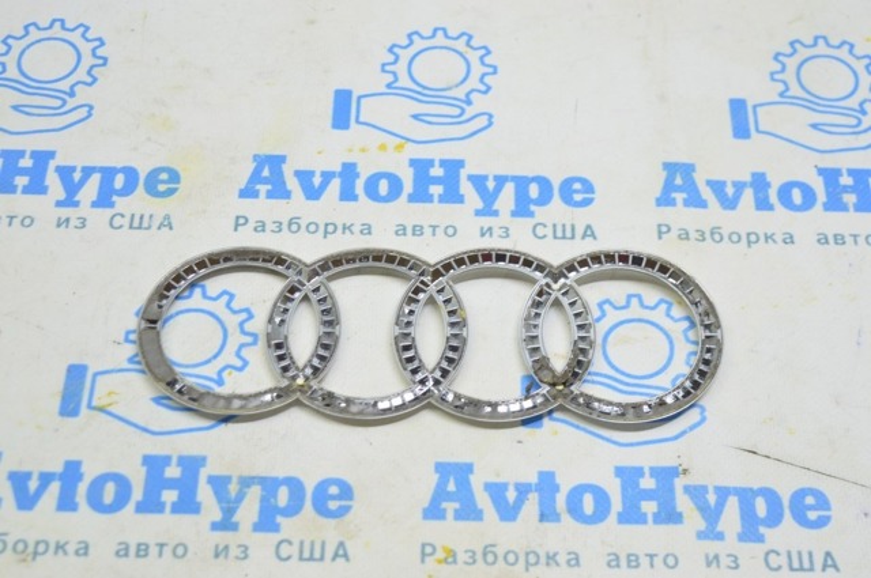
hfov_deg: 33.4
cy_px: 289
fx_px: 1450
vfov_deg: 22.6
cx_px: 436
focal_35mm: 60
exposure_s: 1/20
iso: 400
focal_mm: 40
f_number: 5.6
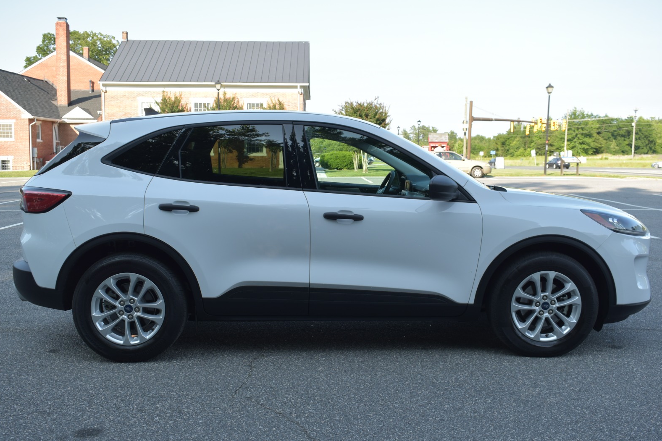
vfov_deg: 35.9
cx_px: 328
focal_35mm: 37
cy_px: 224
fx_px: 680
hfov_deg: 51.9
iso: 100
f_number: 5.6
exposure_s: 1/125
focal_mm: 24
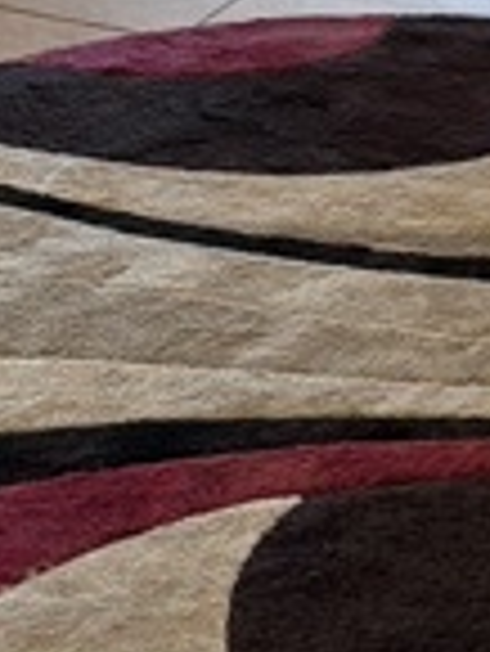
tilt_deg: -12.5
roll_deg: +0.7
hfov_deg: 8.8
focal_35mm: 169
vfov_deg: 11.1
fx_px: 3185
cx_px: 252
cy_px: -423
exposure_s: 1/60
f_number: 1.78
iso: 320
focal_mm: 6.76
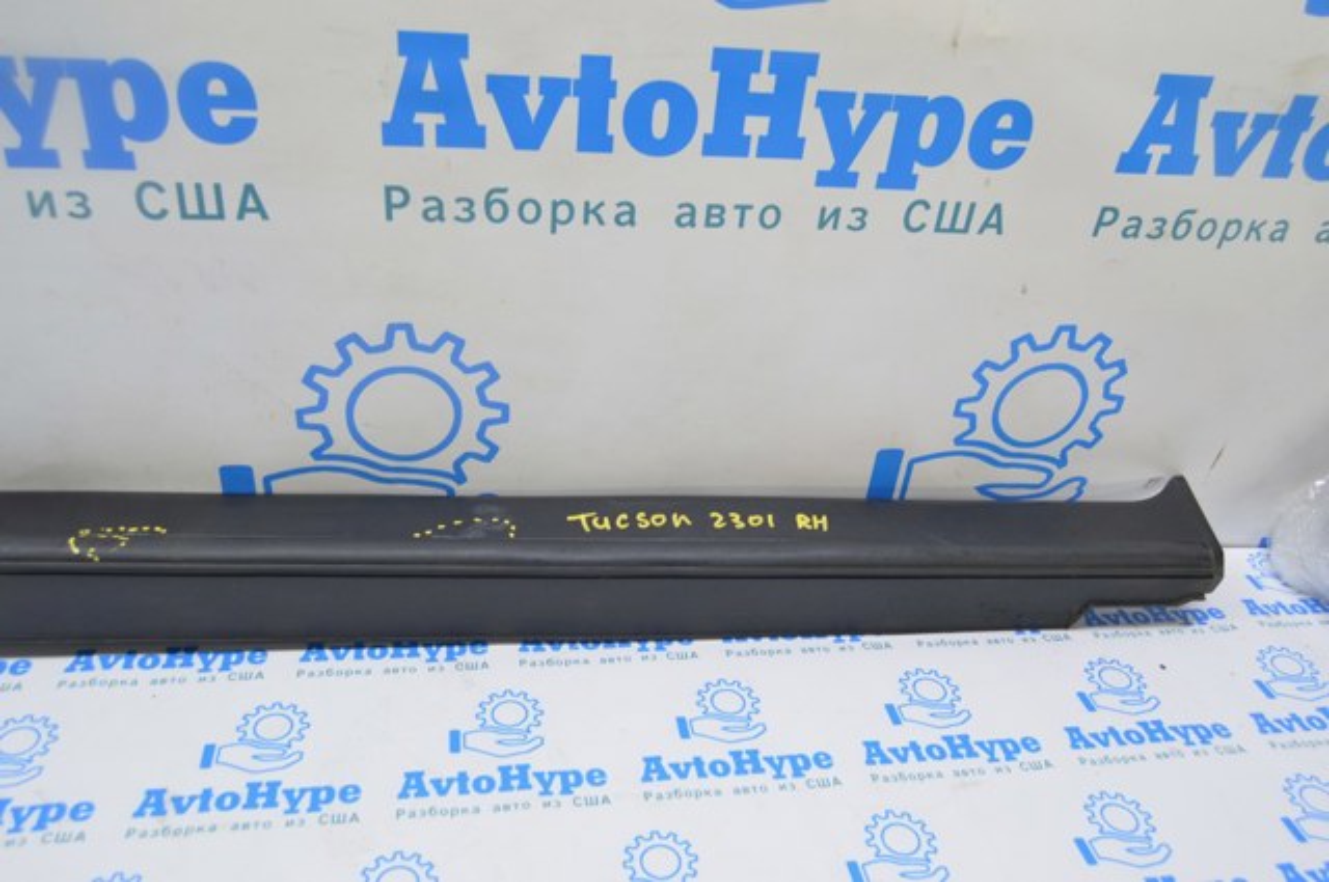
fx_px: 1051
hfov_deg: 64.6
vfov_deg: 45.6
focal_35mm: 28
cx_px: 664
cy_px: 441
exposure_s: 1/20
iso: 400
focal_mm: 19
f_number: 5.6
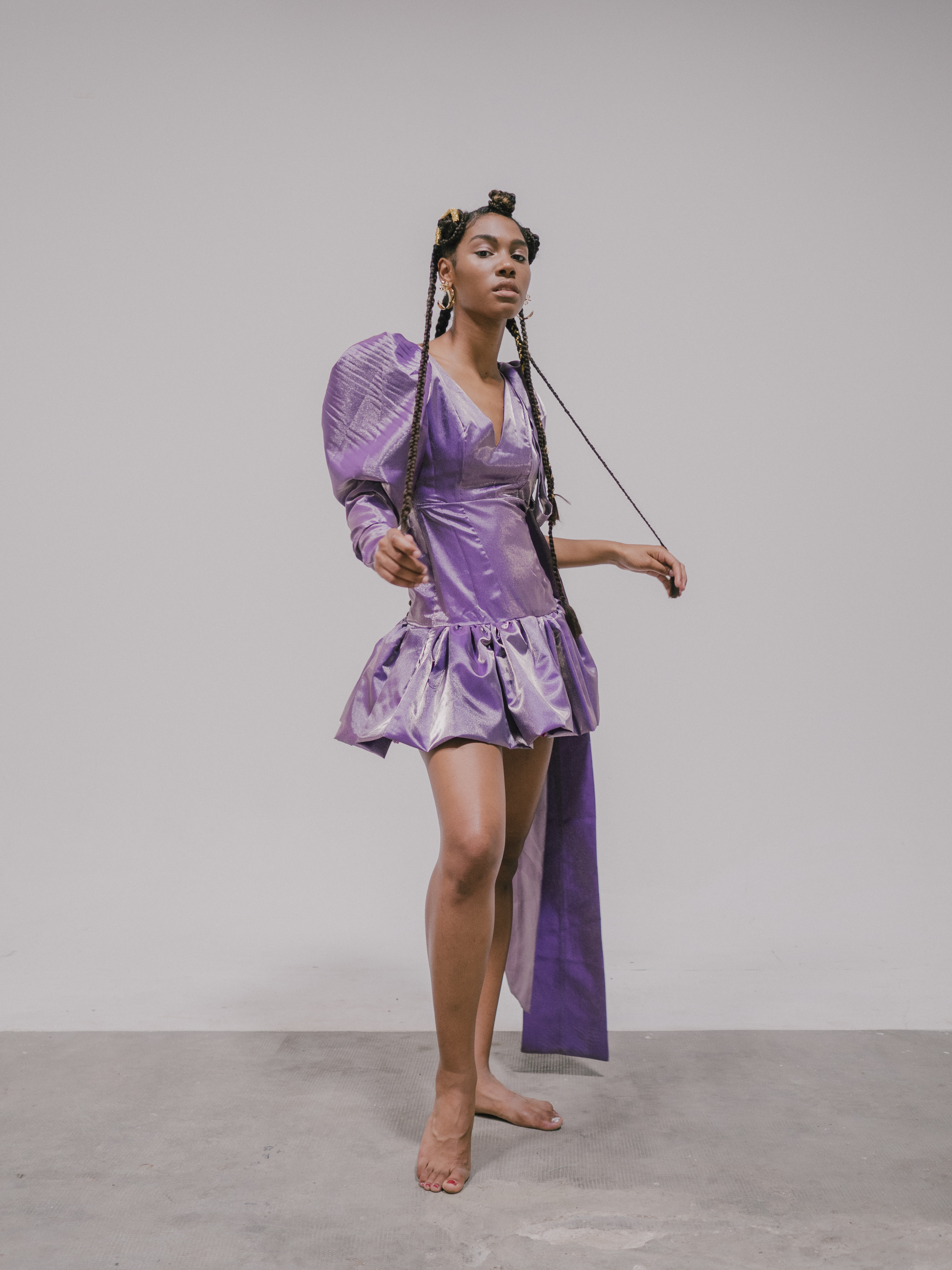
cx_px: 476
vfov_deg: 54.0
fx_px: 1247
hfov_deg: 41.8
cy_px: 635
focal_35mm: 34
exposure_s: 1/13
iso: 400
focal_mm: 17
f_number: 1.8
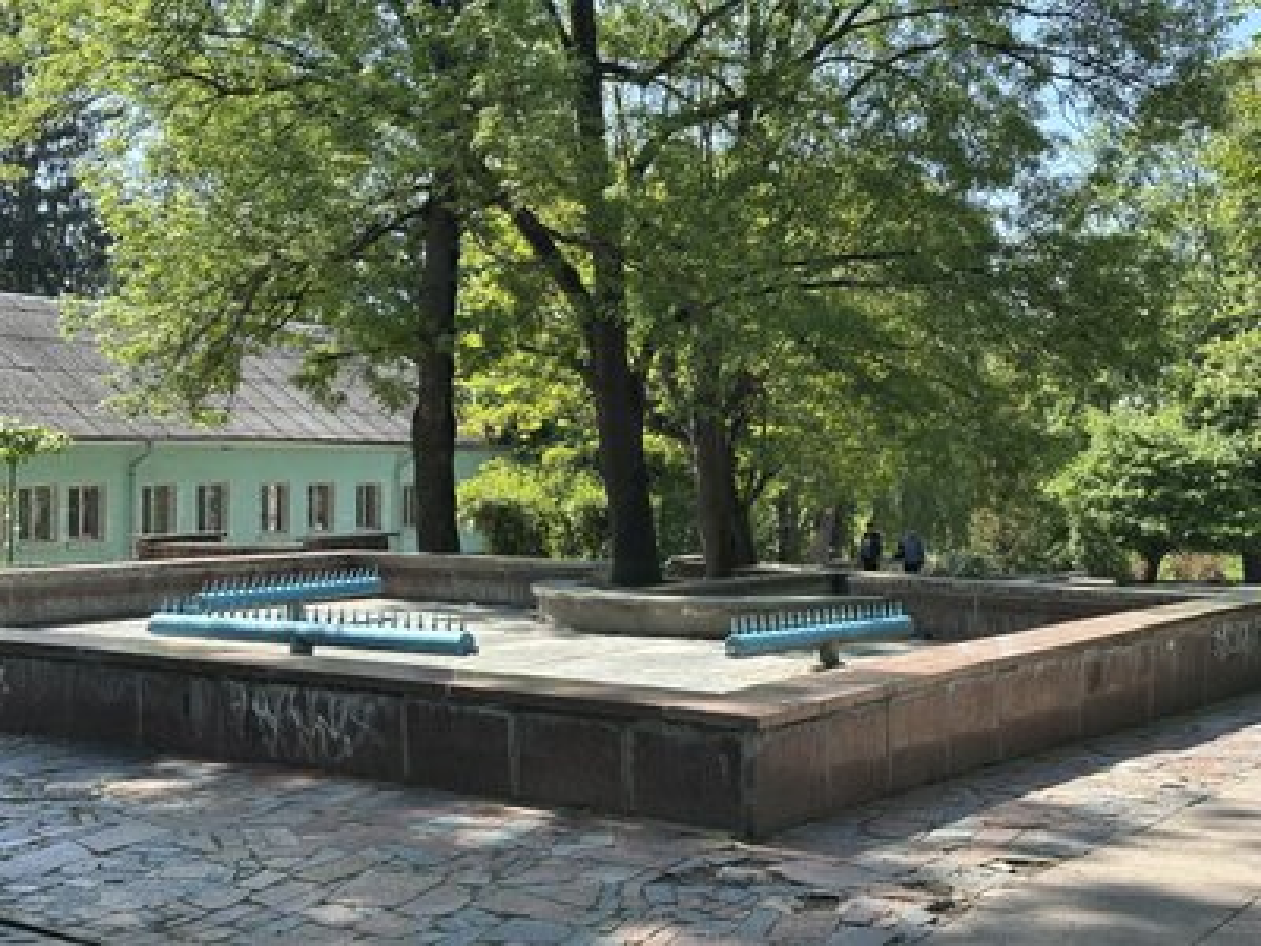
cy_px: 473
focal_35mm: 48
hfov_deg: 39.7
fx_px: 1749
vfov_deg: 30.3
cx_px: 630
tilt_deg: +0.1
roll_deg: -0.2
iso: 64
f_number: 1.78
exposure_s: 1/773
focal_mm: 6.86
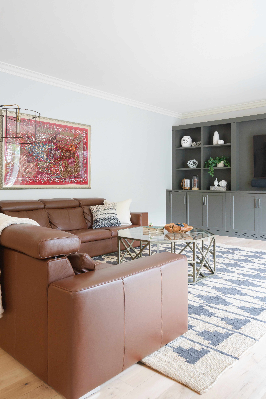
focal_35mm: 28
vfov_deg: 65.5
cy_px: 200
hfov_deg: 46.4
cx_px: 133
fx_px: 310
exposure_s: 1/8
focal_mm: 28
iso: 500
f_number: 8
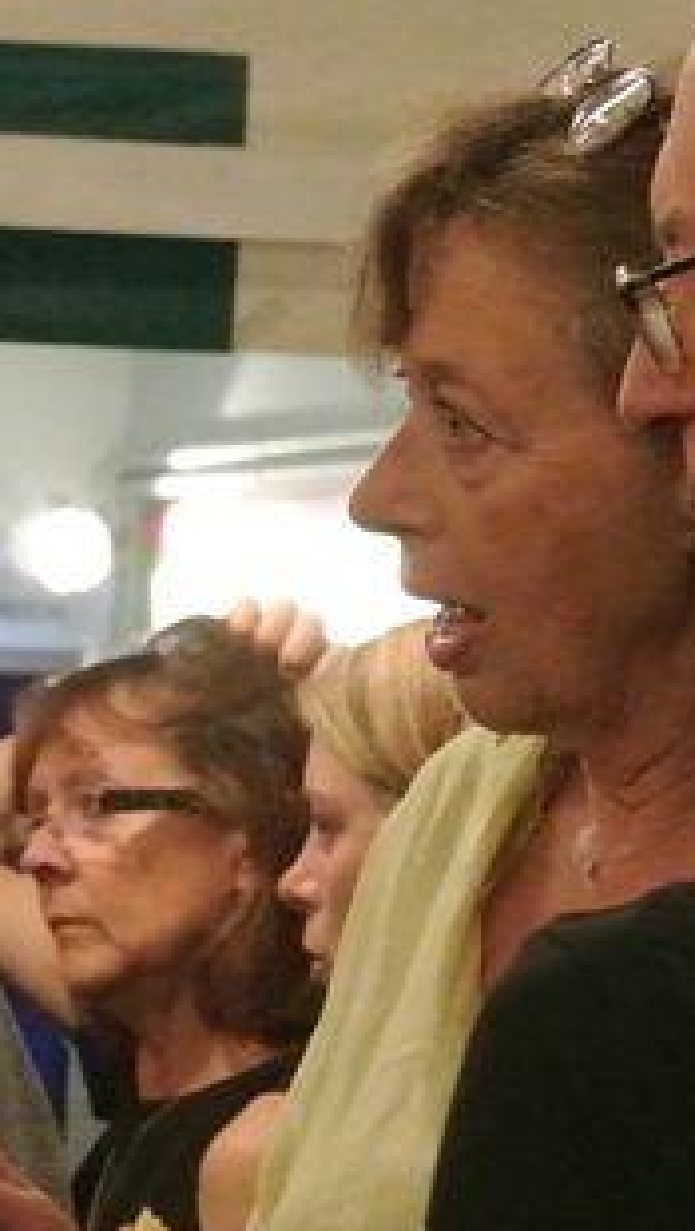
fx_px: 7155
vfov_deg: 9.8
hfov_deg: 5.6
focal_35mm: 219
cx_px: 624
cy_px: 546
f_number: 4.5
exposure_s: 1/200
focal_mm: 30
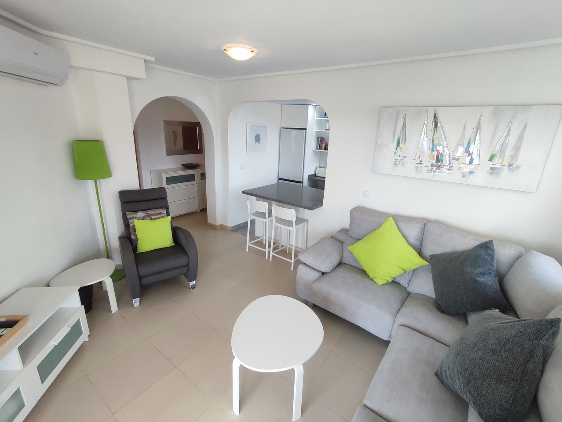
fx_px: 260
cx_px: 281
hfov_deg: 94.5
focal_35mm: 16
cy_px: 211
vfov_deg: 78.2
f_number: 2.2
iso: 84
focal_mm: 1.65
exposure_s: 1/100
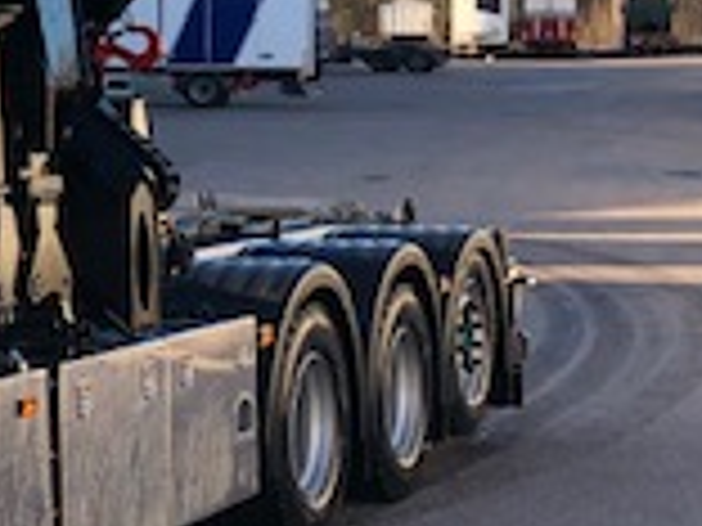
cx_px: -328
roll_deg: +0.4
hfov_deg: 15.8
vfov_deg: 12.9
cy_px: 202
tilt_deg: -4.3
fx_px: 2332
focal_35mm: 115
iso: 20
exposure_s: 1/592
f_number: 1.8
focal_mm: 3.99
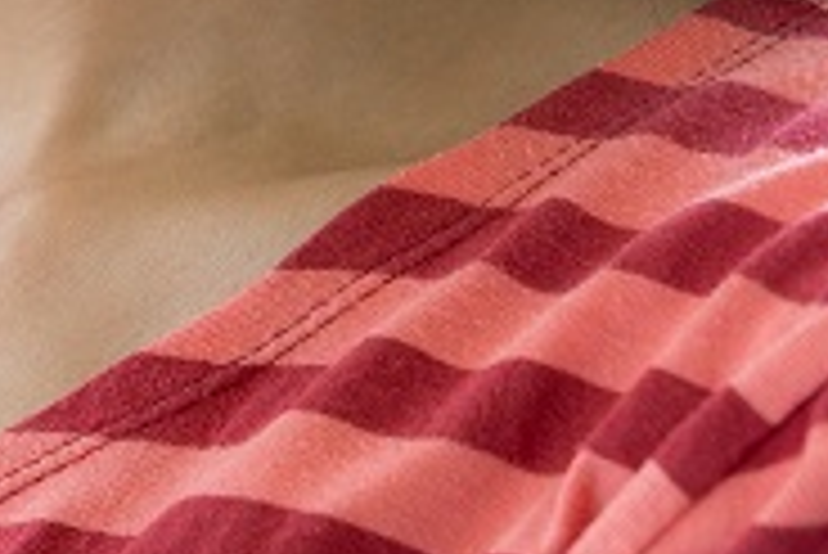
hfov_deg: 7.6
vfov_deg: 5.2
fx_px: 6008
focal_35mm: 261
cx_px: -765
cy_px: -270
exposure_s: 1/125
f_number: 5
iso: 320
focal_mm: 60
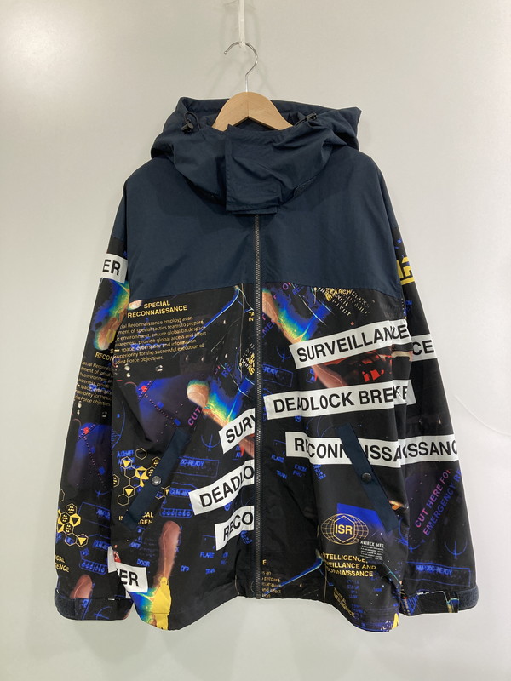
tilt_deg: -17.7
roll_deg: +0.4
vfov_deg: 63.4
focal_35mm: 28
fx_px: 551
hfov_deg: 49.7
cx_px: 256
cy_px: 340
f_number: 1.8
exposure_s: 1/50
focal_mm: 3.99
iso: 125
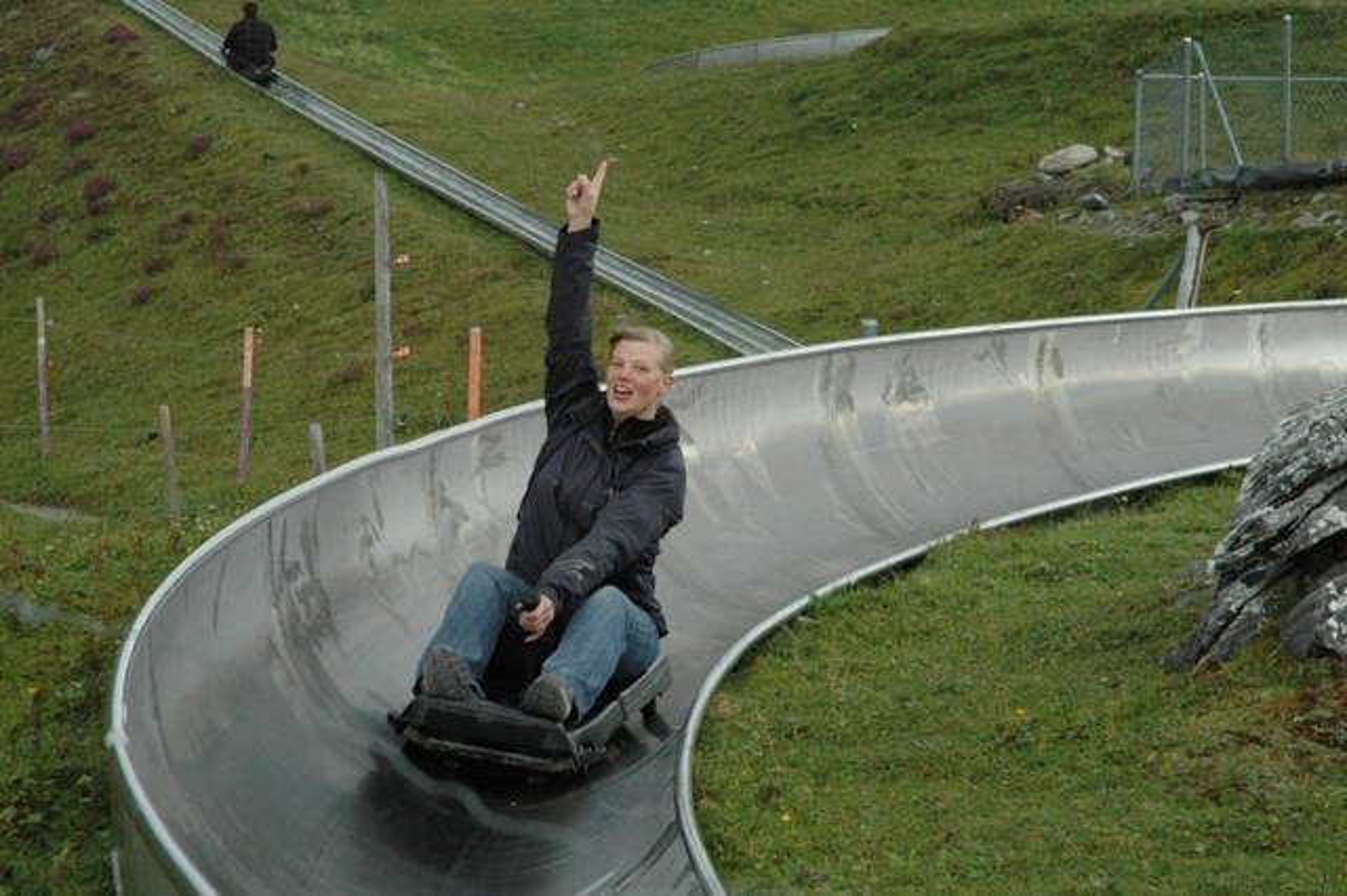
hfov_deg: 19.5
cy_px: 448
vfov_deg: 13.0
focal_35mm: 105
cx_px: 674
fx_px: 3927
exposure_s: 1/400
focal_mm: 70
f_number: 10
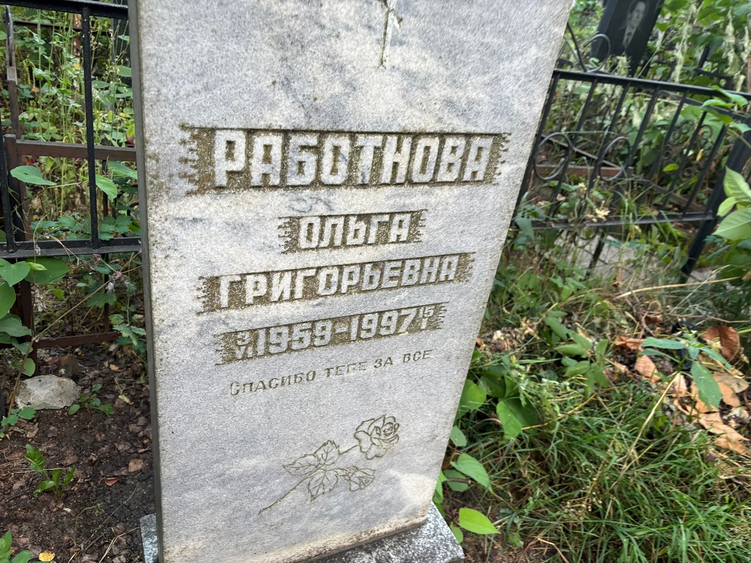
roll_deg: -9.8
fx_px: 564
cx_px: 376
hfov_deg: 67.3
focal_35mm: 26
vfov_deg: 53.1
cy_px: 282
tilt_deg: -33.4
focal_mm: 5.96
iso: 125
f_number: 1.6
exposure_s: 1/60
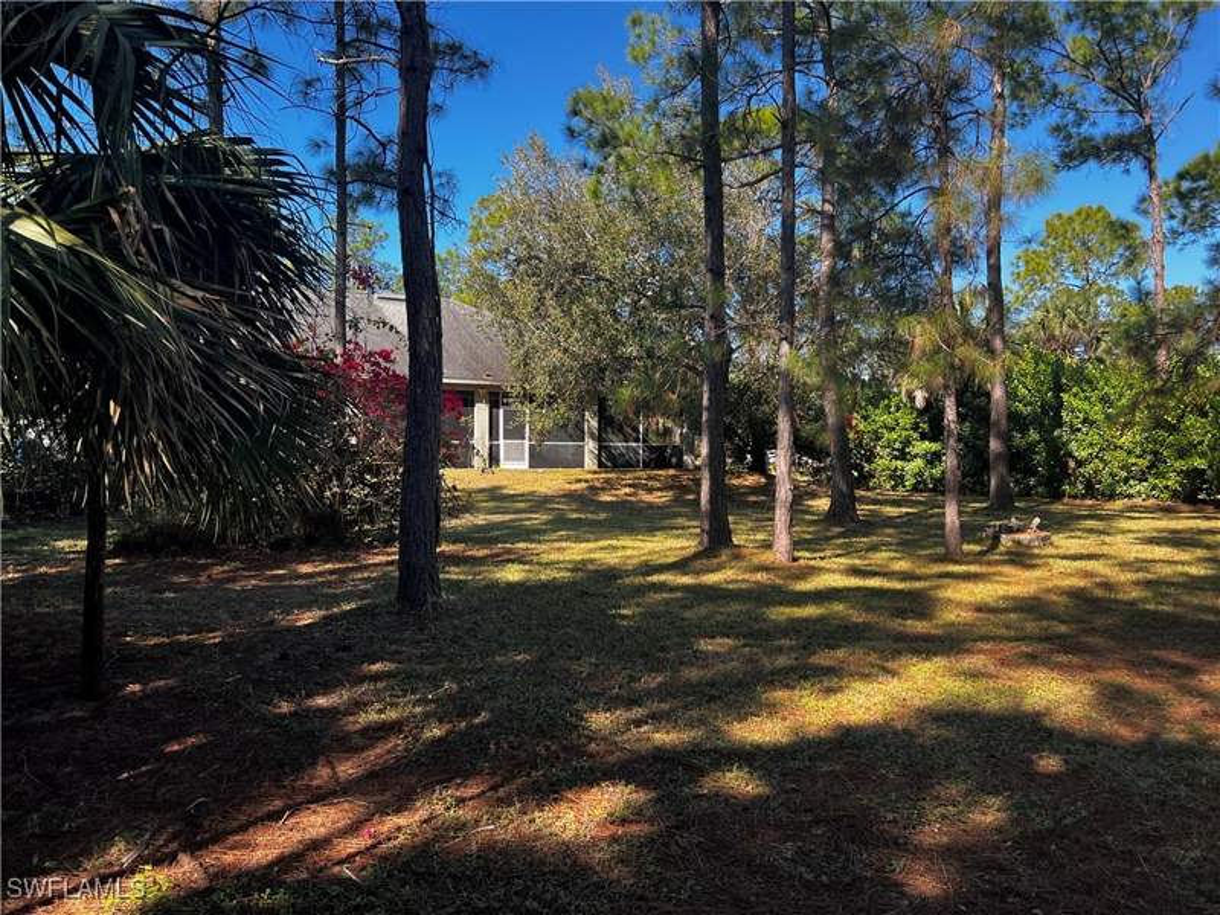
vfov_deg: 53.1
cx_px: 610
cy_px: 458
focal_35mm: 26
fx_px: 916
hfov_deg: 67.3
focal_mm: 5.7
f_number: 1.5
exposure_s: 1/797
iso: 50
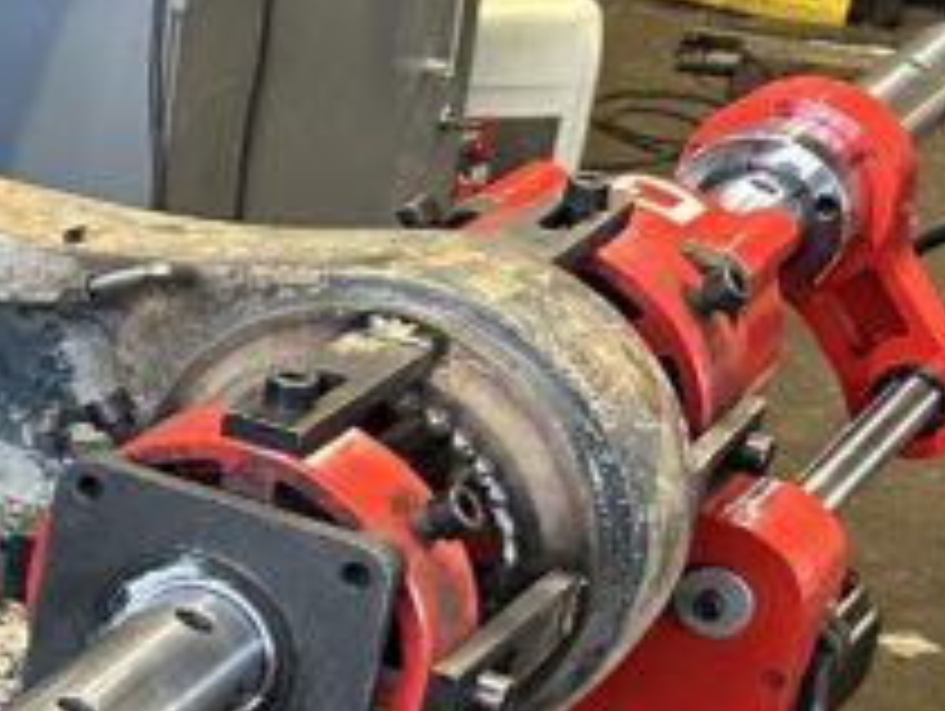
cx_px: -796
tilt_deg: -25.4
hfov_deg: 14.6
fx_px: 3198
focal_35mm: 117
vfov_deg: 12.6
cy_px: 567
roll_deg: -1.0
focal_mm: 6.86
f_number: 1.78
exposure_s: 1/50
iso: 400
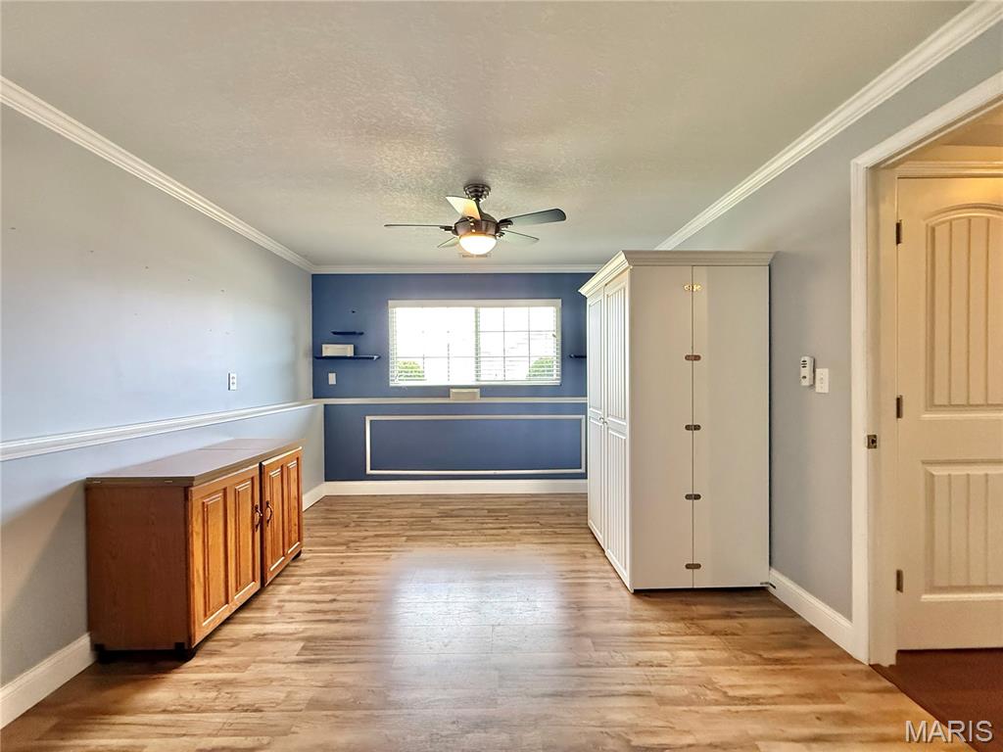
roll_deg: +0.3
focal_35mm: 14
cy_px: 376
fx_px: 406
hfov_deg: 102.1
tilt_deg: -0.5
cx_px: 502
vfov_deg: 85.7
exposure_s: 1/60
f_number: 2.2
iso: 640
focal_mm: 2.22
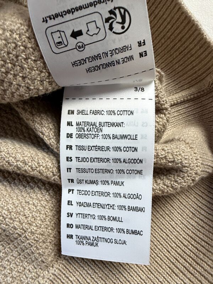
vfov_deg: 63.4
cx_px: 106
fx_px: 230
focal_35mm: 28
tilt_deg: -72.5
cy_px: 142
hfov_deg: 49.7
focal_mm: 2.22
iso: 200
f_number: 2.2
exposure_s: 1/121
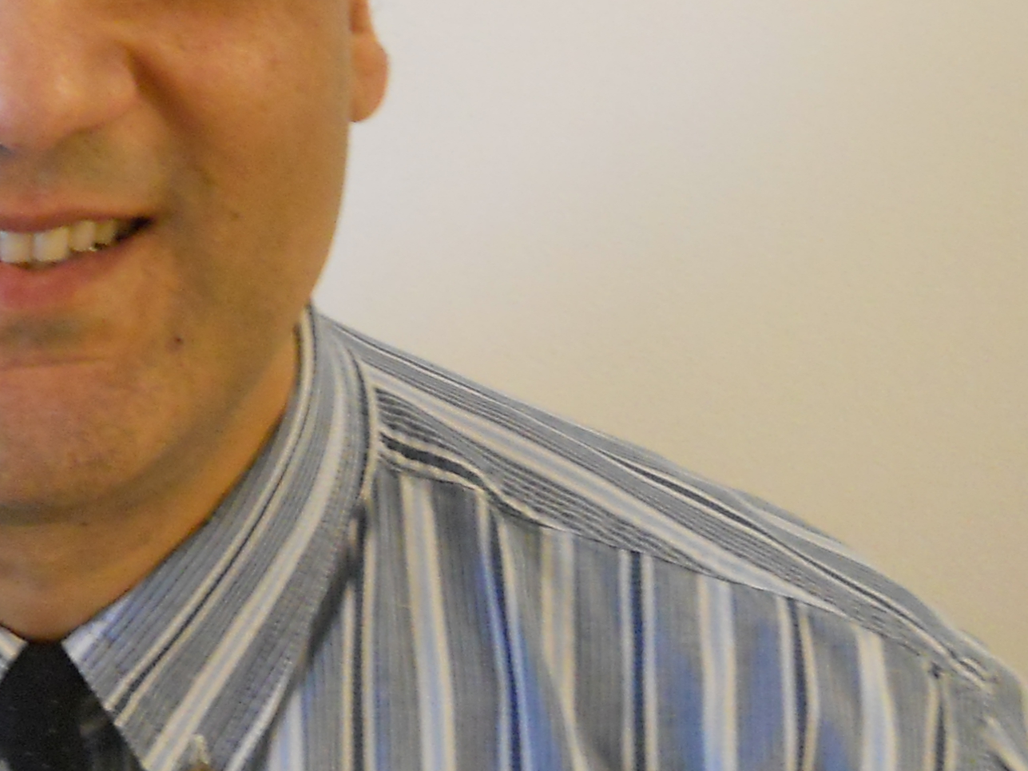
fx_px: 3088
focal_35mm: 104
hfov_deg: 18.6
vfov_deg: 14.1
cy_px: 74
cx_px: 97
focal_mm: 6.72
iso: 400
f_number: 3.1
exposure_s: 1/10
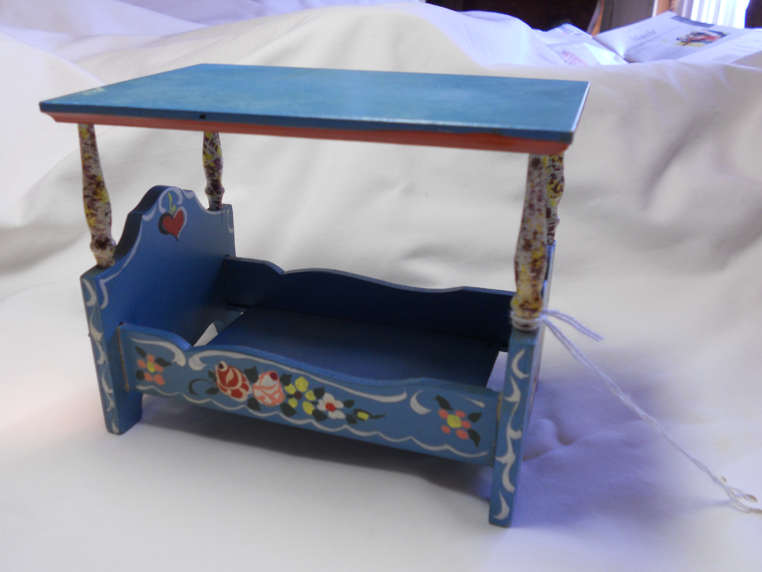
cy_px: 286
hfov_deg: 56.8
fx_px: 704
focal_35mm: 32
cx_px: 381
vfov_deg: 44.2
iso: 100
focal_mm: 5.8
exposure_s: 1/30
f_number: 3.5
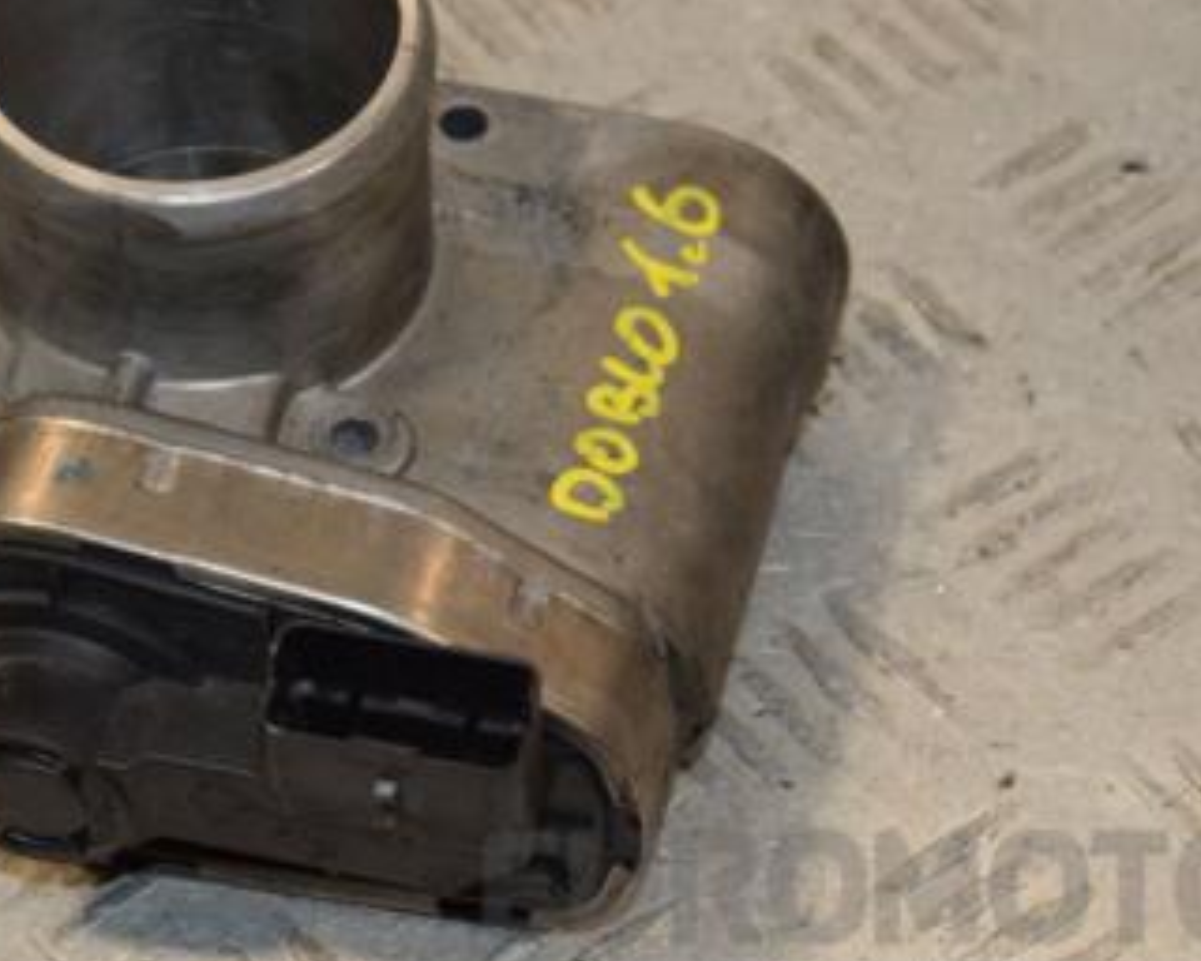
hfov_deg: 12.6
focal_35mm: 153
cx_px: 413
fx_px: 5438
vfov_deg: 10.1
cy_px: 387
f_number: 7.1
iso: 800
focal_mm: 58
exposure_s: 1/200
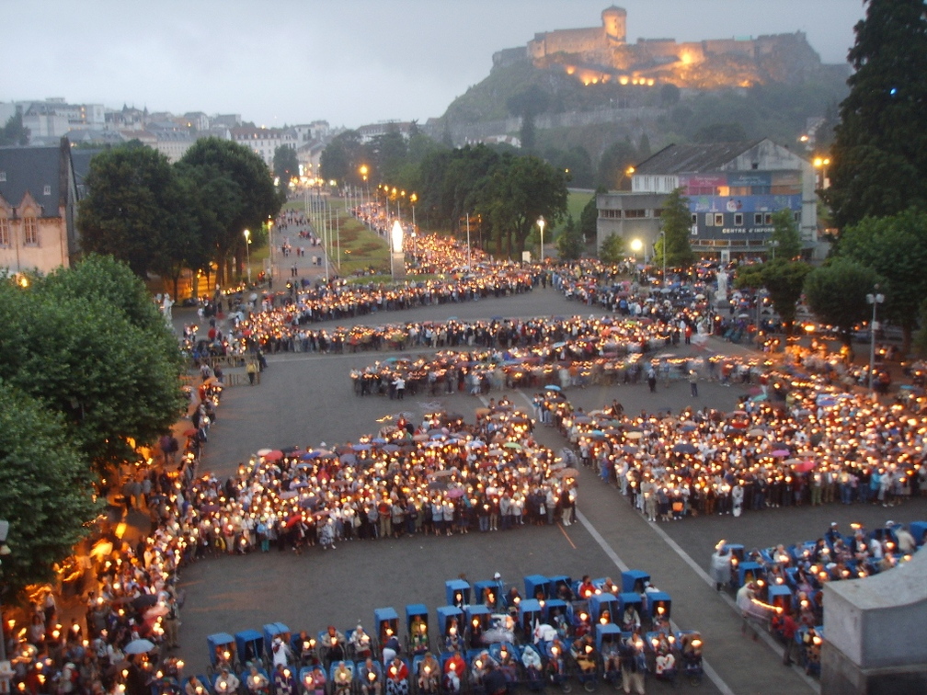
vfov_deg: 32.2
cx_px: 464
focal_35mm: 45
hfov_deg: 42.1
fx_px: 1205
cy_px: 348
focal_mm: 7.7
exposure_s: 1
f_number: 3.7
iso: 76
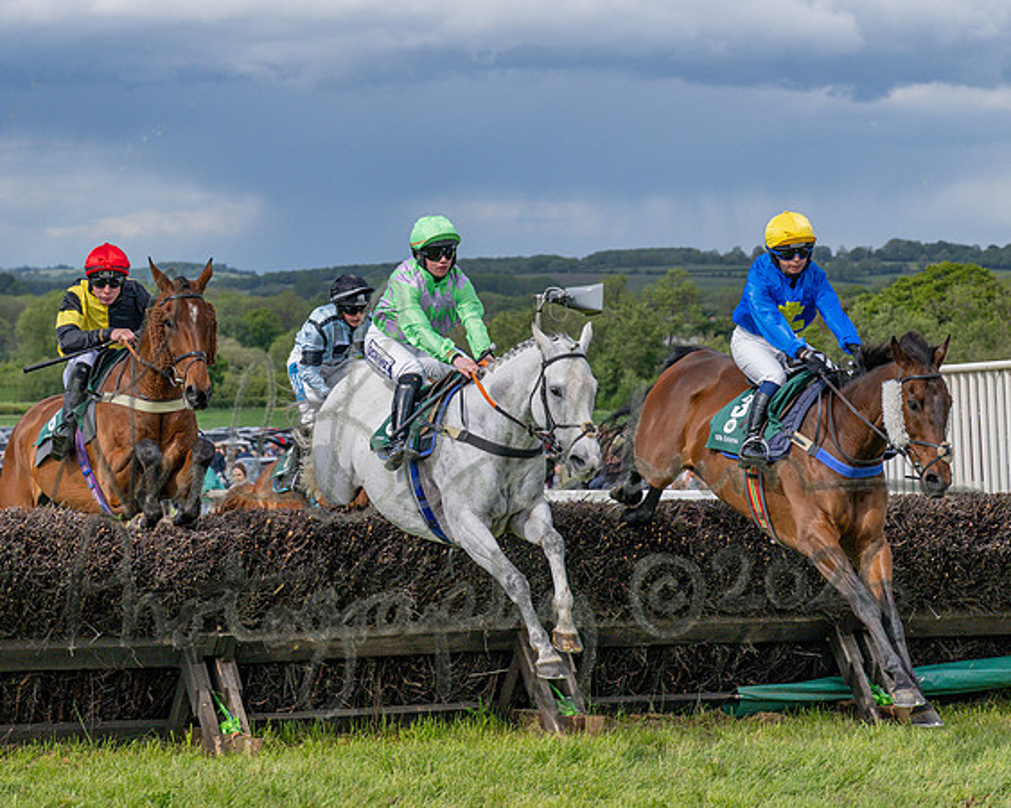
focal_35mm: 126
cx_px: 366
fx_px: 3759
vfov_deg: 12.3
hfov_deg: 15.3
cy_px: 379
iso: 400
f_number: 5
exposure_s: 1/2500
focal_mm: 70
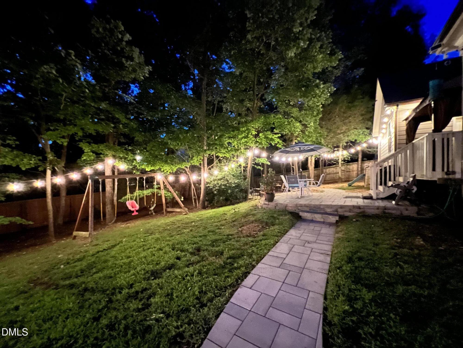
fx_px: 174
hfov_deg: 106.2
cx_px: 232
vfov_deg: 89.9
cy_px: 174
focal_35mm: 13
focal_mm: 1.57
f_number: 1.8
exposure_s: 1/8
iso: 2500
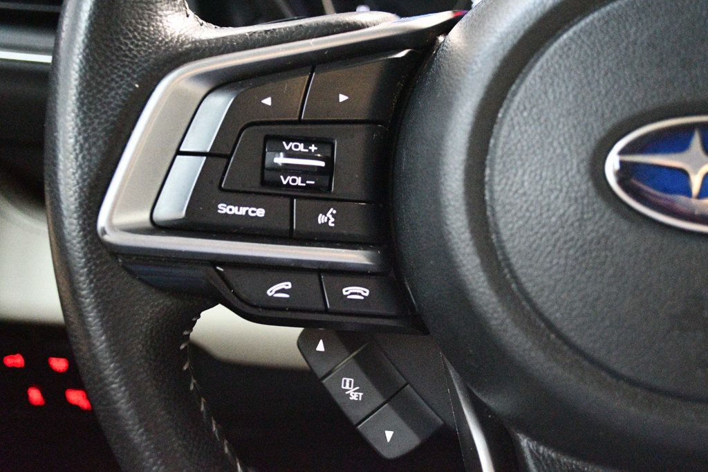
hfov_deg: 41.1
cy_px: 236
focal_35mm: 48
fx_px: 944
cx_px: 354
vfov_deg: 28.1
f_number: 4.8
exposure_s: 1/20
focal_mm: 32
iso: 12800
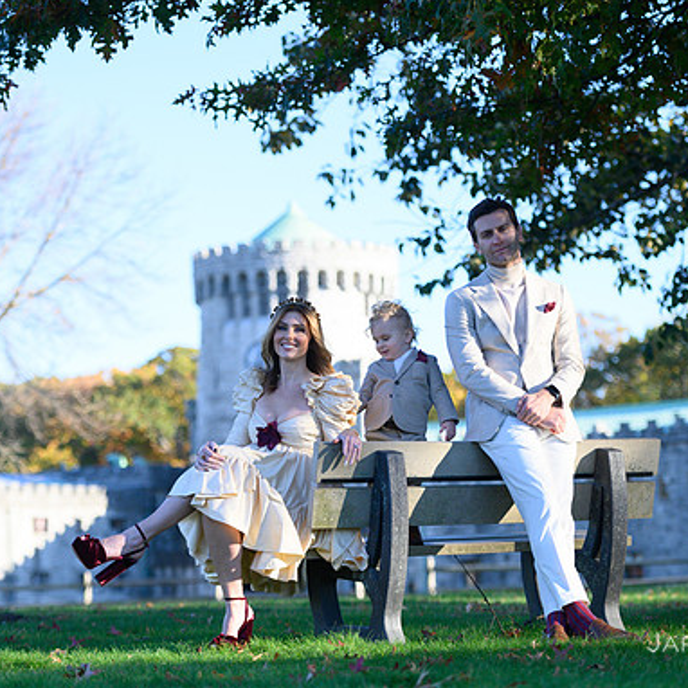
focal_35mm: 111
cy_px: 344
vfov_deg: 15.7
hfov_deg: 15.7
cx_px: 297
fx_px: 2496
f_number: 3.2
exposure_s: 1/6400
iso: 1600
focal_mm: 86
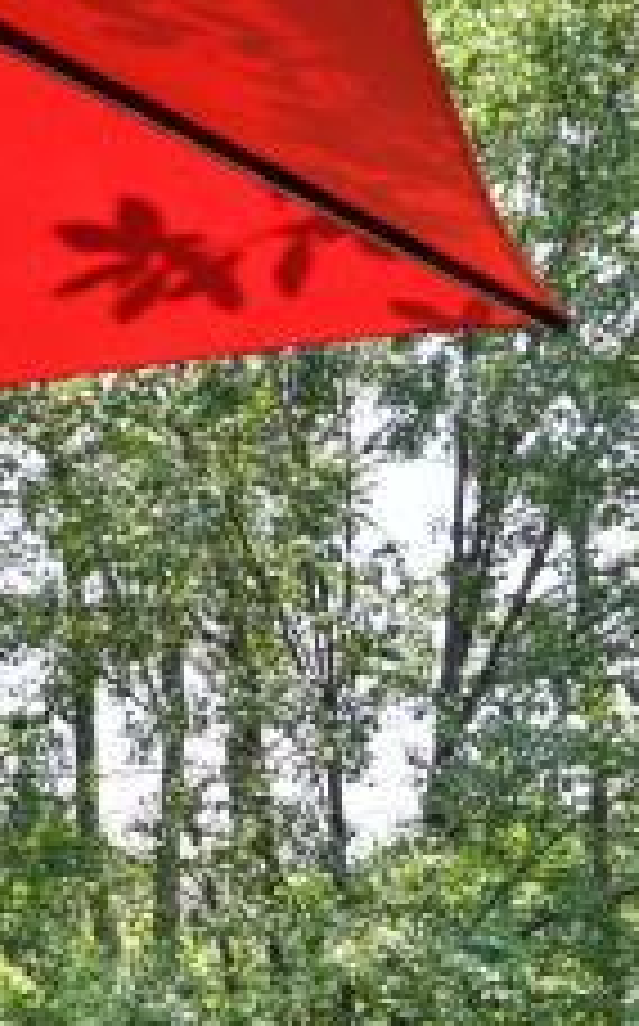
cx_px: -630
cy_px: 1170
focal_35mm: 94
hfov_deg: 12.3
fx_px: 2626
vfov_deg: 20.9
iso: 100
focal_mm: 14
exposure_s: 1/250
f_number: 5.6
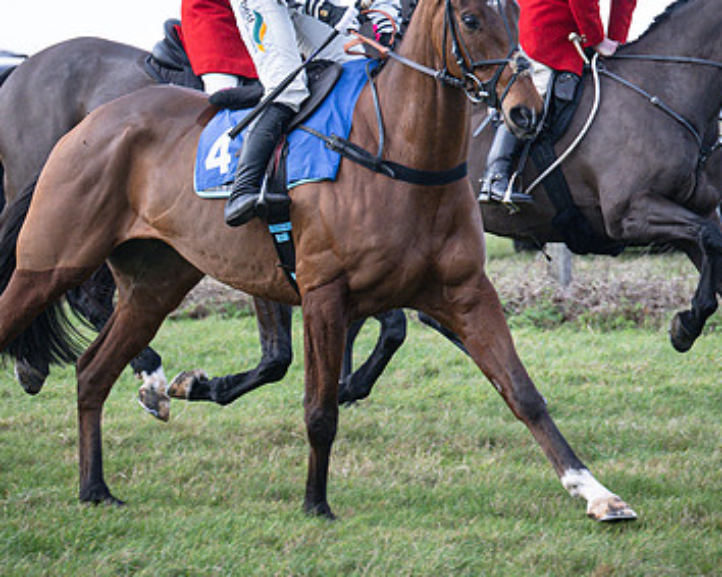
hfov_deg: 7.2
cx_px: 453
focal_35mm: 270
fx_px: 5768
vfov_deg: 5.7
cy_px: 224
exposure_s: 1/1000
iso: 400
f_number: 2.8
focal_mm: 82
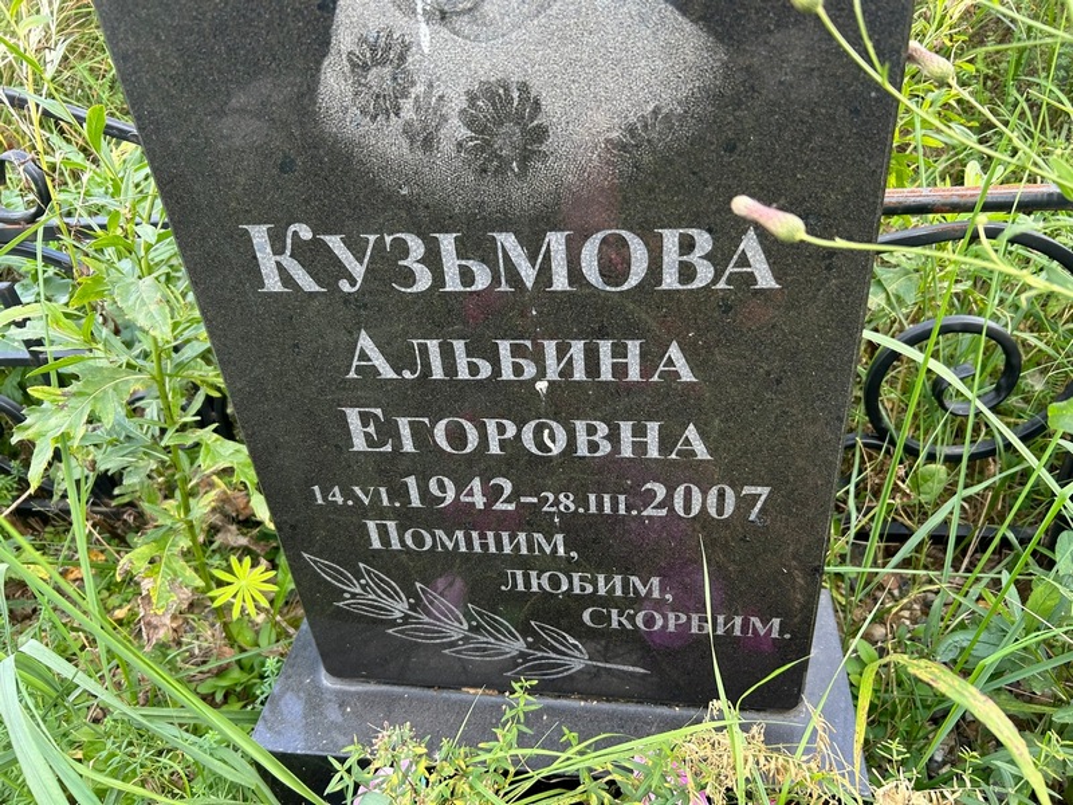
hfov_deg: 67.3
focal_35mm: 26
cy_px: 402
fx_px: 806
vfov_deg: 53.1
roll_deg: +6.5
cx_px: 536
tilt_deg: -33.0
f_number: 1.5
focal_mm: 5.7
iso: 40
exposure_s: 1/135
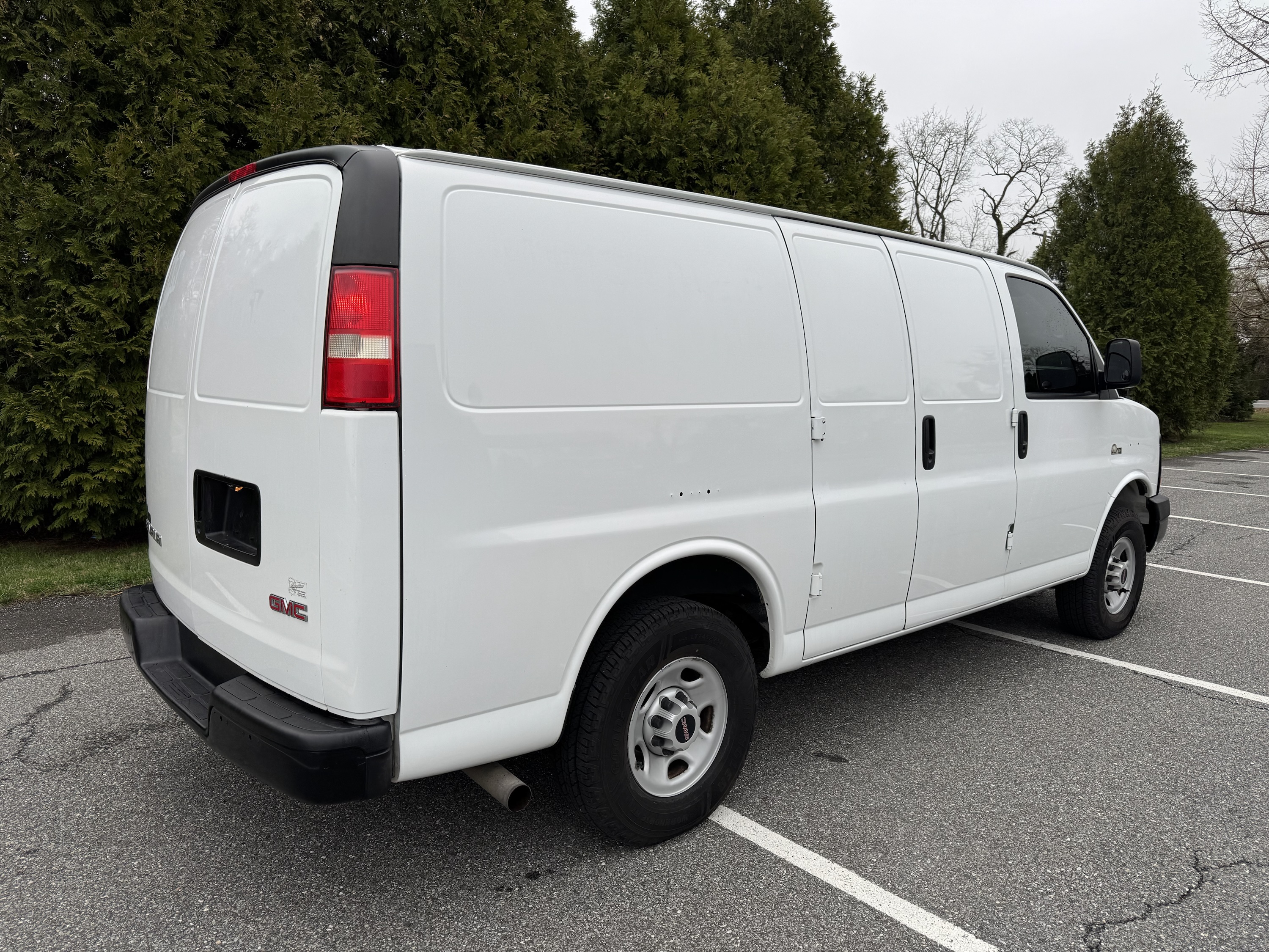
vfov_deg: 56.8
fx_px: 880
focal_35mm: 24
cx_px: 634
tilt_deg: -8.1
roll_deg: -2.1
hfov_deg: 71.6
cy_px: 476
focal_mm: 6.76
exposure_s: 1/651
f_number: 1.78
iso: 80
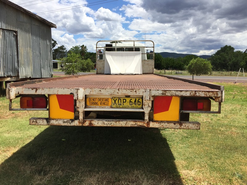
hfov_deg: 61.7
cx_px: 124
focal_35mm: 29
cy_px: 92
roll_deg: -0.5
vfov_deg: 48.2
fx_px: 207
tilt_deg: -7.1
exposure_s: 1/2825
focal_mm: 4.15
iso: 32
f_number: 2.2
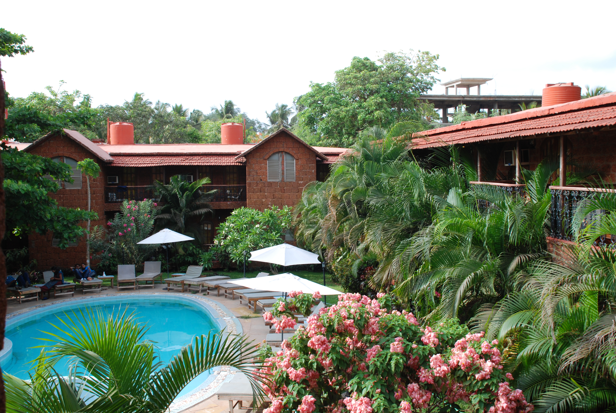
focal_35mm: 39
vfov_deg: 34.3
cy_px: 206
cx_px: 308
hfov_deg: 49.5
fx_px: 668
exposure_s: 1/100
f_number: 9
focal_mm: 26
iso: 200
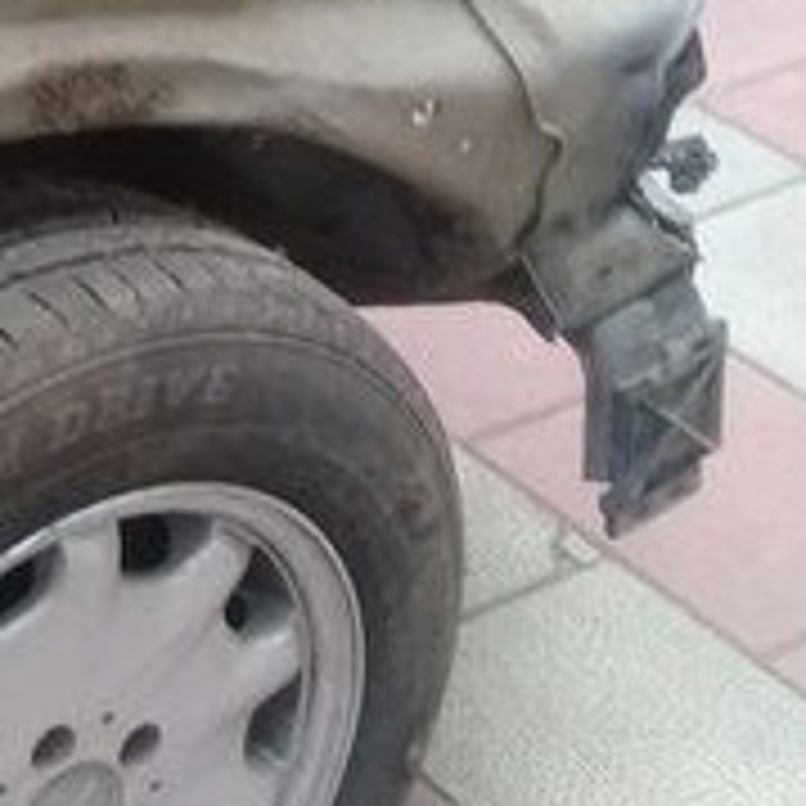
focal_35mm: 101
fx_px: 2661
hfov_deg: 15.6
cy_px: 362
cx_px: -459
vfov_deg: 17.2
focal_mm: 3.3
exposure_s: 1/33
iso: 64
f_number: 2.2
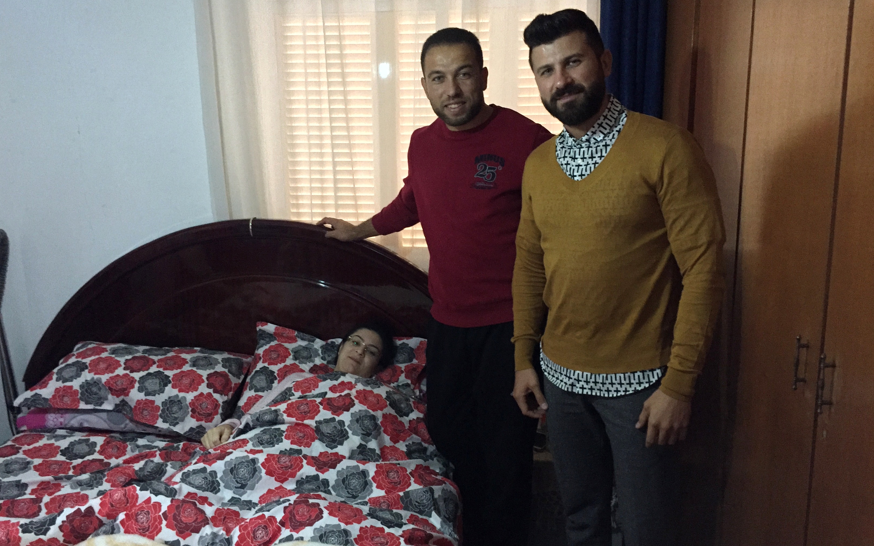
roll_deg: -0.6
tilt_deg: -10.3
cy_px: 279
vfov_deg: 40.6
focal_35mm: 31
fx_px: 738
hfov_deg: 61.2
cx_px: 434
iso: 400
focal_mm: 4.15
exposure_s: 1/17
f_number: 2.2
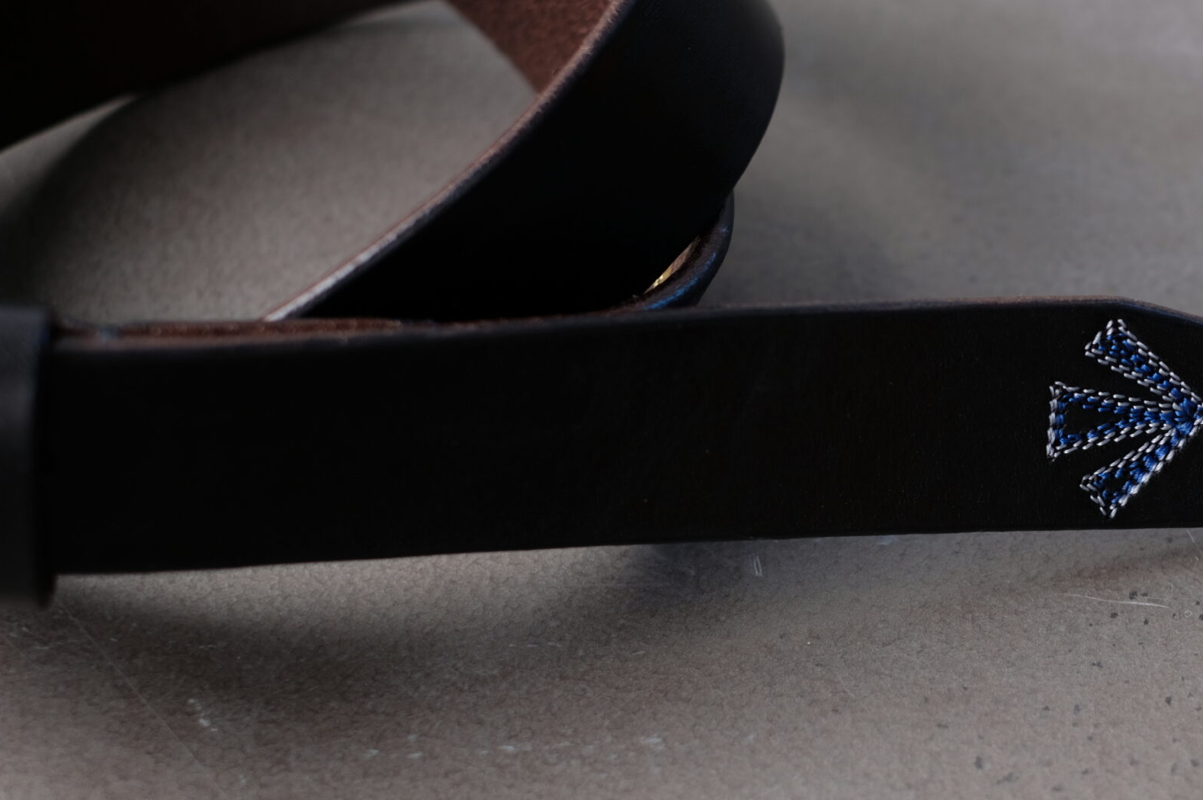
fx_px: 2871
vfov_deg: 15.9
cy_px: 436
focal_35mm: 86
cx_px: 972
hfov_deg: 23.3
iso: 200
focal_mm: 35
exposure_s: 1/170
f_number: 2.8
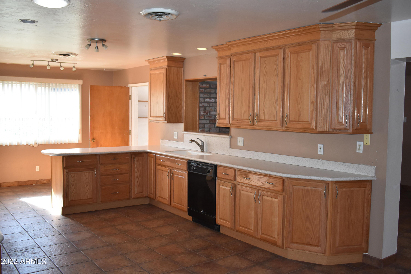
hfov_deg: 55.1
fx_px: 394
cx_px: 206
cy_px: 137
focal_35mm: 34
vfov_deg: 38.4
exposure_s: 1/200
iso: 800
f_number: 4.5
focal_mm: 23
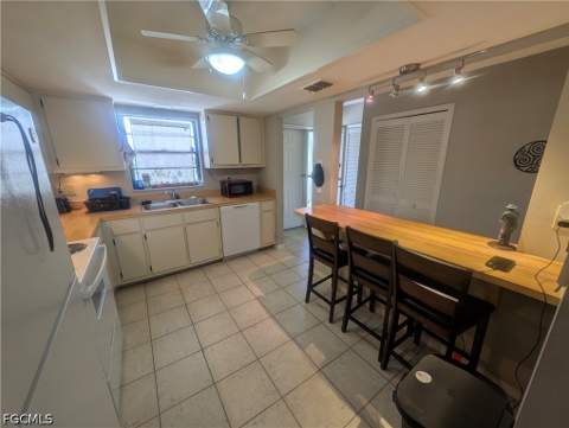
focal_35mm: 12
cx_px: 284
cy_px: 214
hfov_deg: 110.5
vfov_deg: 94.6
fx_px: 197
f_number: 1.95
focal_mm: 2.23
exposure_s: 1/120
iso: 59
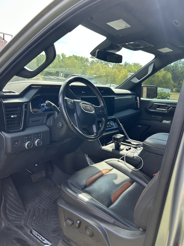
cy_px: 123
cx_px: 92
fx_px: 184
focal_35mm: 26
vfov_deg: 67.3
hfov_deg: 53.1
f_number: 1.5
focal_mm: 5.7
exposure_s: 1/509
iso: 50
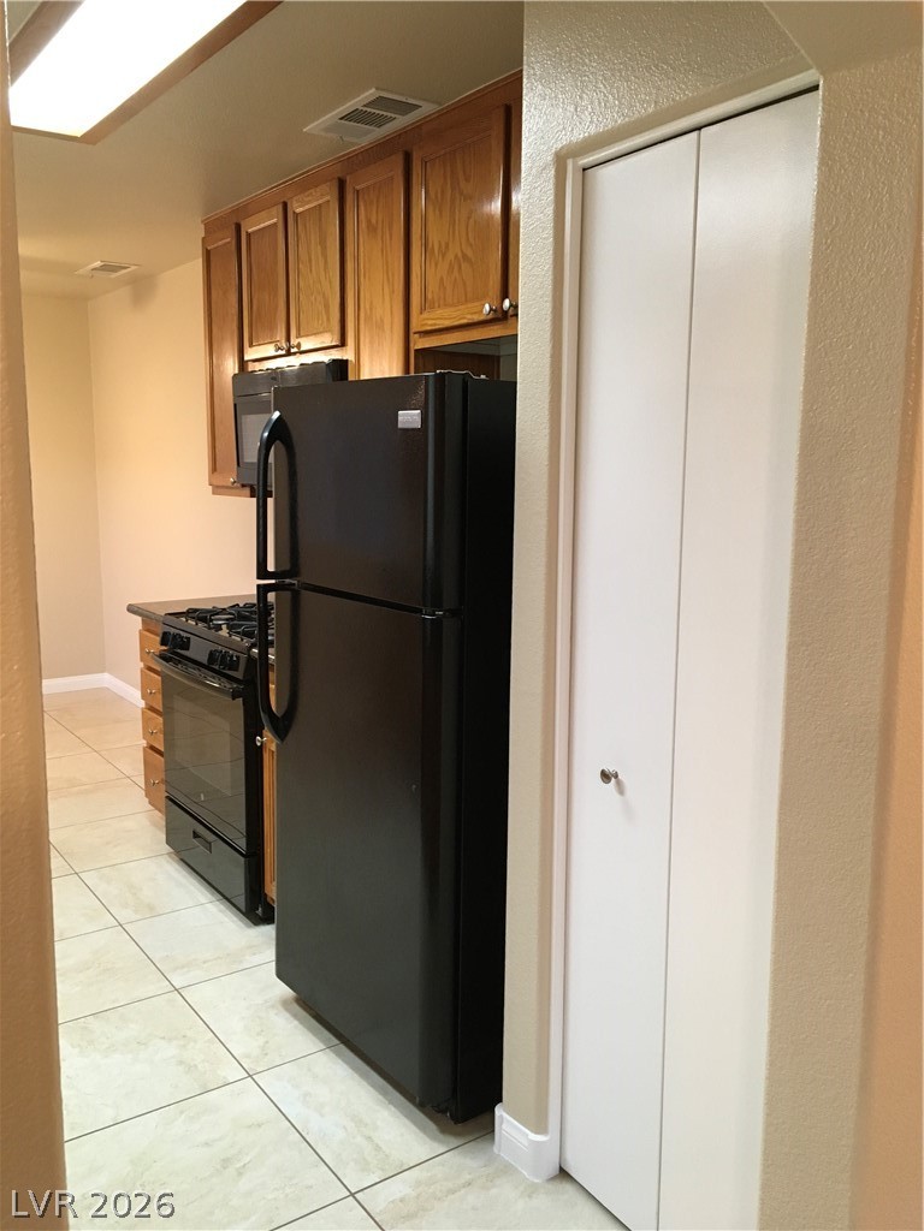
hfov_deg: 48.2
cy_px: 616
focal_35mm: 29
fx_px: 1032
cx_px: 462
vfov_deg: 61.7
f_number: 2.2
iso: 125
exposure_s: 1/30
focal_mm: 4.15
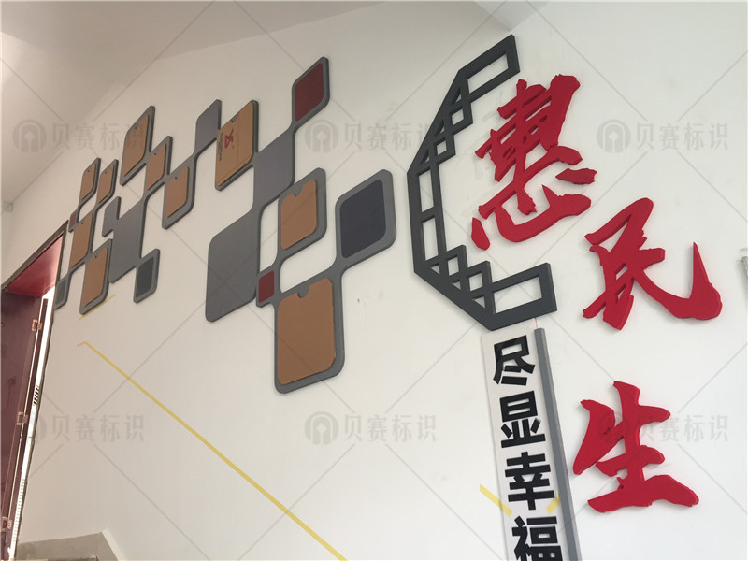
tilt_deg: +23.5
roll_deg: +0.6
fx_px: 627
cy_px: 280
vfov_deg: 48.2
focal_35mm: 29
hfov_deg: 61.7
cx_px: 374
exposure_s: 1/33
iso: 100
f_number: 2.2
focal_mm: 4.15
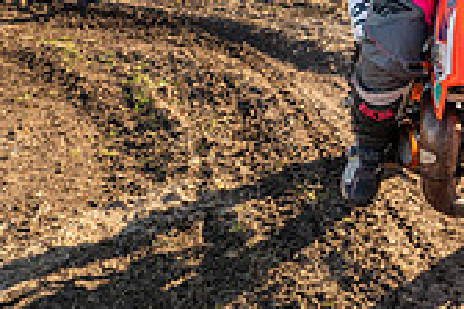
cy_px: 55
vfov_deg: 29.7
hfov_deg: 41.8
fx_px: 567
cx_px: 395
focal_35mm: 44
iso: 80
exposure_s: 1/250
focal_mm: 16.4
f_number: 4.5
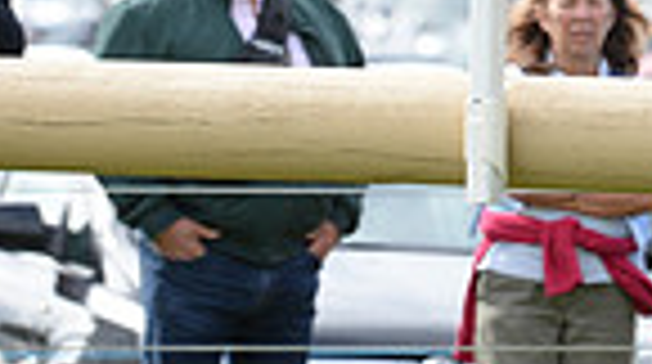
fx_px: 19573
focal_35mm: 1134
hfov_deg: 1.9
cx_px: 1264
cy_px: -85
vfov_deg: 1.1
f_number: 7.1
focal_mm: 270
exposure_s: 1/1000
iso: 800
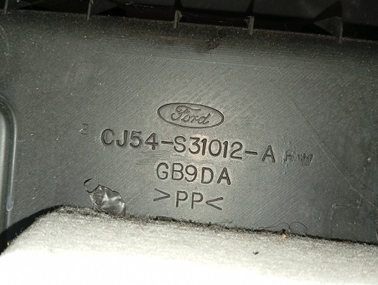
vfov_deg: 45.6
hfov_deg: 58.3
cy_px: 142
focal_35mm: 31
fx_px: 339
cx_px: 189
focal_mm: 3.96
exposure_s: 1/33.3
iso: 273
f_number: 1.8
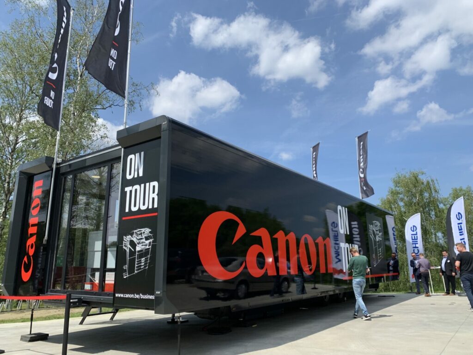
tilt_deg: +12.9
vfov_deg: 53.1
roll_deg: +0.6
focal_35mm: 26
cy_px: 178
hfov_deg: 67.3
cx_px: 236
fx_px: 355
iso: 25
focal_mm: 4.25
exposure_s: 1/2114
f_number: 1.8
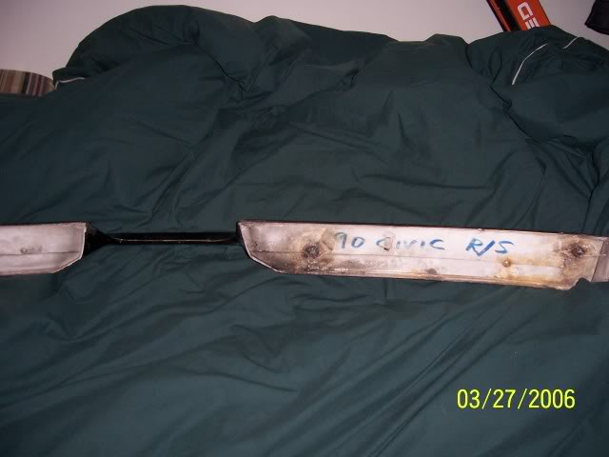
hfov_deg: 51.4
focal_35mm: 36
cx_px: 304
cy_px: 228
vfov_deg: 39.7
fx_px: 633
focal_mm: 6
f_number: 3
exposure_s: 1/60
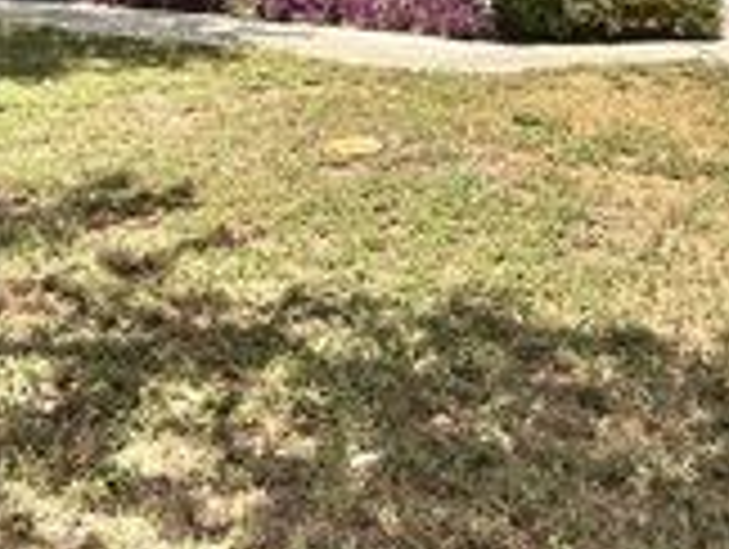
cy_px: -277
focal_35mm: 74
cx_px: 495
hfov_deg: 26.1
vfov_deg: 17.8
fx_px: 1561
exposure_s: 1/4184
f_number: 1.78
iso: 80
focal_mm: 6.86
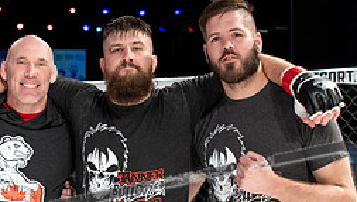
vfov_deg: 17.3
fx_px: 654
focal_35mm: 69
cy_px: 180
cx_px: 84
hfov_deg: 30.0
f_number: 2.8
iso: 1000
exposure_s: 1/1000
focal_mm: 24
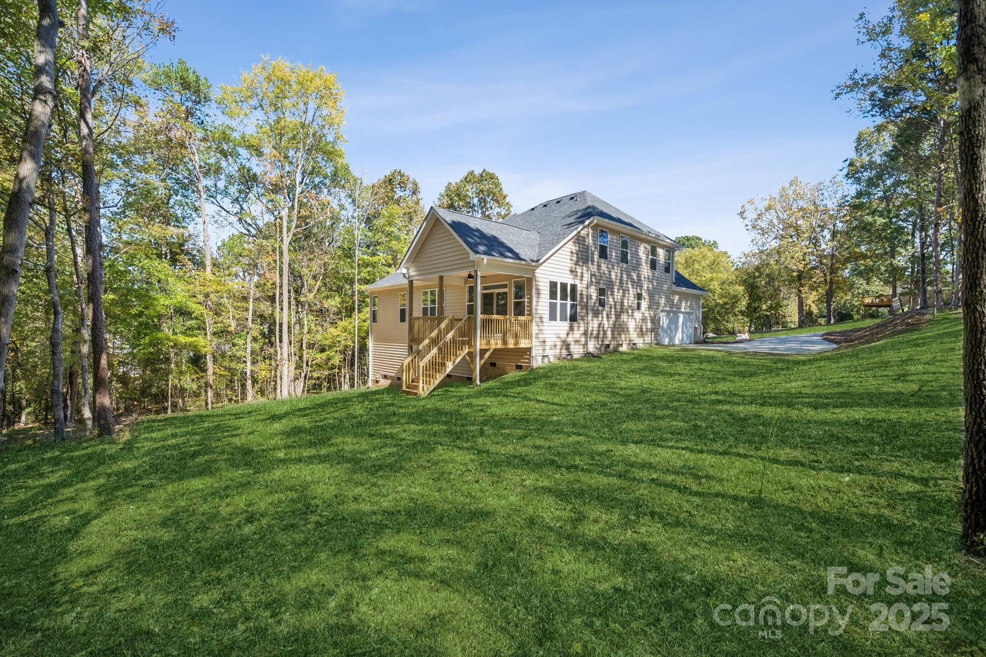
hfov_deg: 104.3
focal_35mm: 14
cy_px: 328
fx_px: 383
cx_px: 493
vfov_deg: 81.2
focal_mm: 14
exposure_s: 1/160
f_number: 6.3
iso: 100
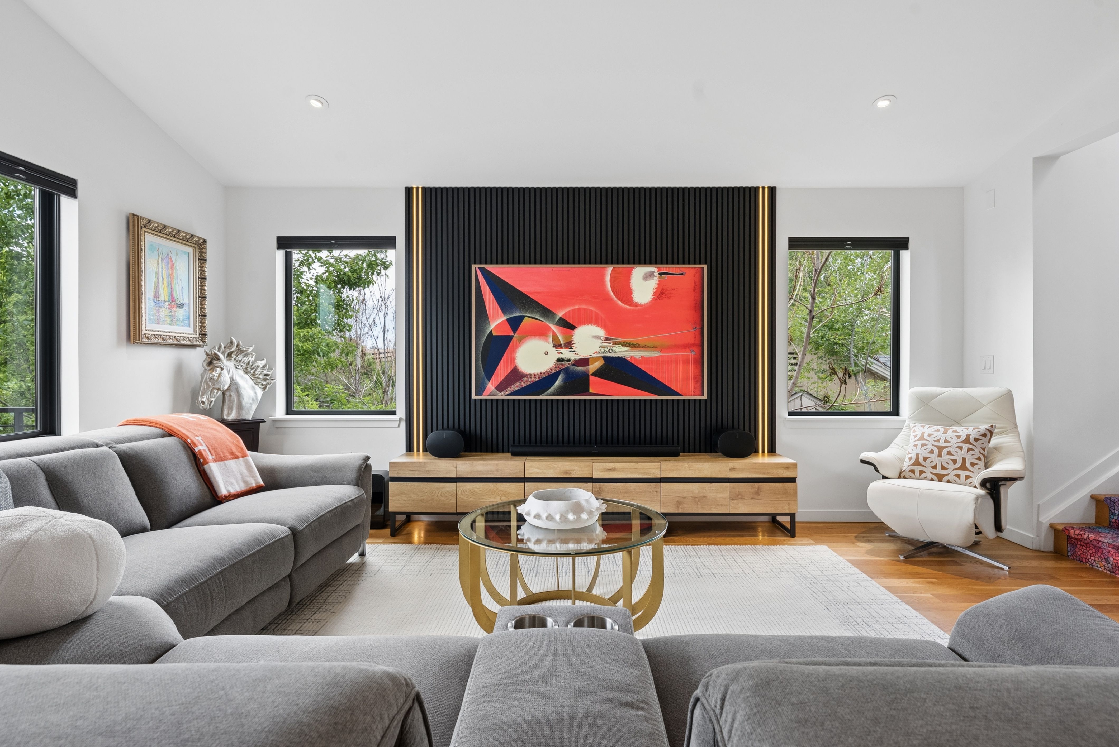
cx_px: 560
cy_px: 374
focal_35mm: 18
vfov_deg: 67.5
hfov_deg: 90.0
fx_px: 560
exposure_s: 1/60
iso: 800
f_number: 9
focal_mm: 18
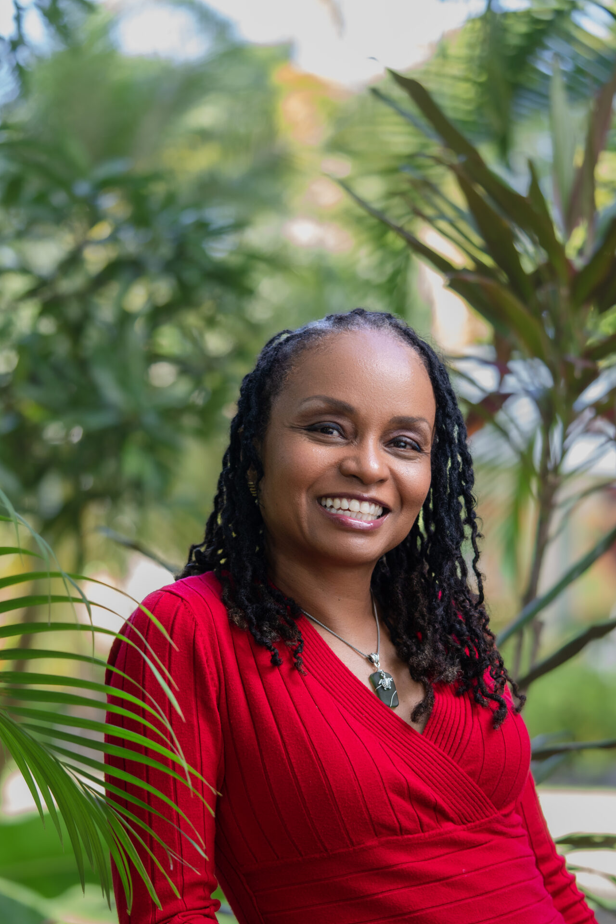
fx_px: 3080
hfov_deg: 11.4
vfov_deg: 17.0
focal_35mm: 120
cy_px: 609
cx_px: 365
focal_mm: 90
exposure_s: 1/100
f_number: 3.2
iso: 400
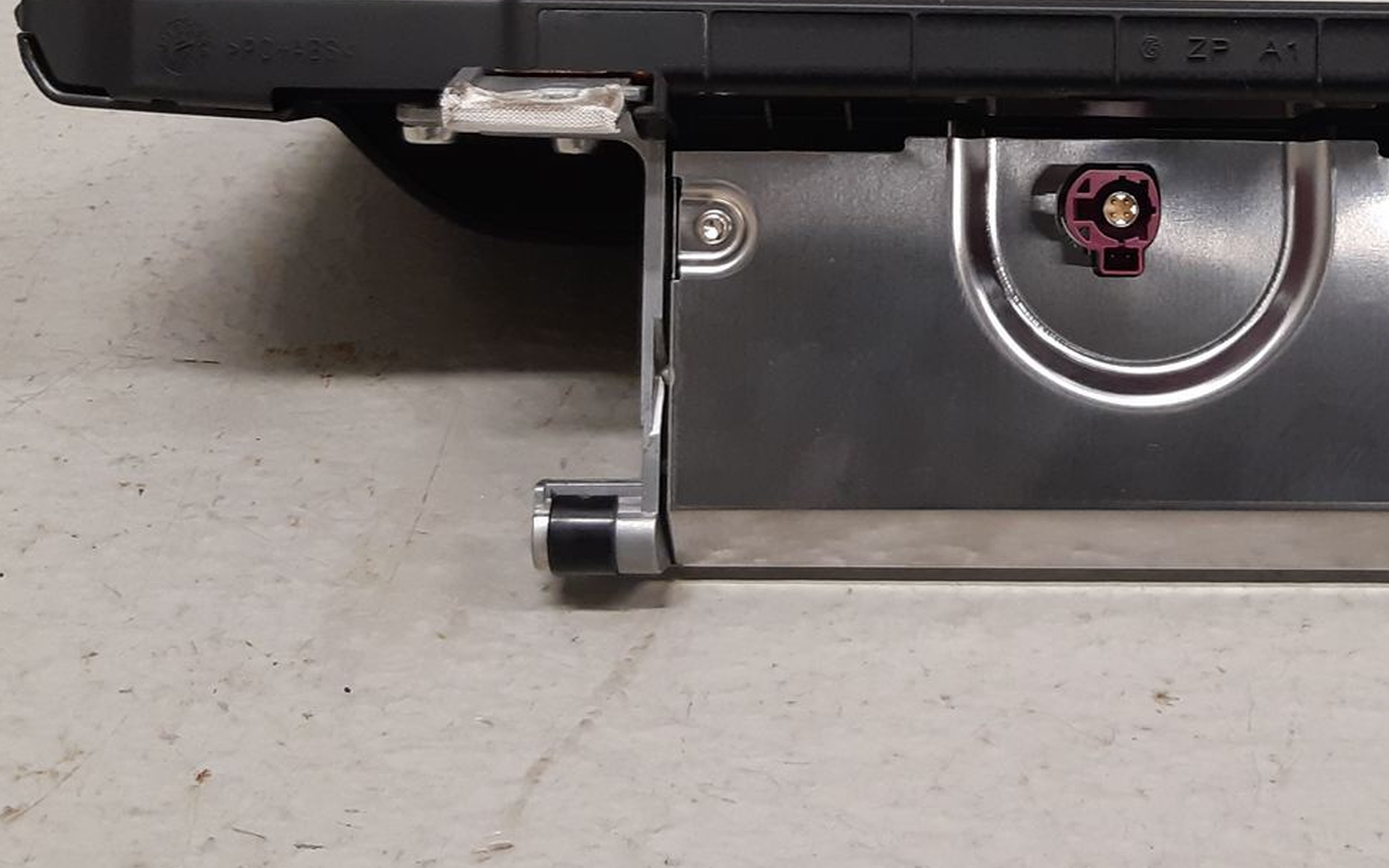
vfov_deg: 21.8
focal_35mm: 58
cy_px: 77
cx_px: 1086
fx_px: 2195
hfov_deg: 34.2
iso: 160
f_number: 1.7
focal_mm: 3.93
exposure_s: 1/50
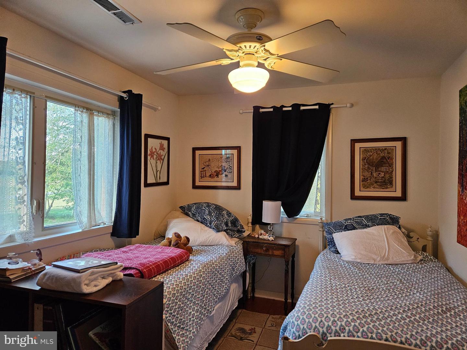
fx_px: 310
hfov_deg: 73.9
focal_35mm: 23
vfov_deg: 58.9
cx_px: 234
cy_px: 175
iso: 400
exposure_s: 1/120
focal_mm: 5.4
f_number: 1.8
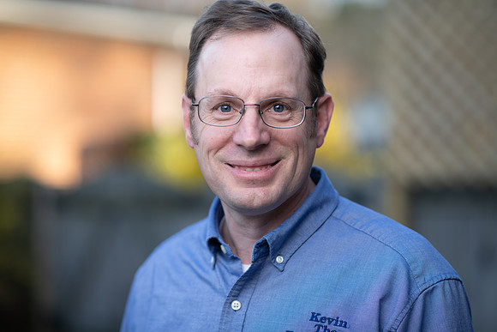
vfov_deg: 16.1
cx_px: 248
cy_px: 166
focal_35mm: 85
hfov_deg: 23.9
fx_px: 1174
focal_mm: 85
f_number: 2.2
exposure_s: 1/200
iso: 64
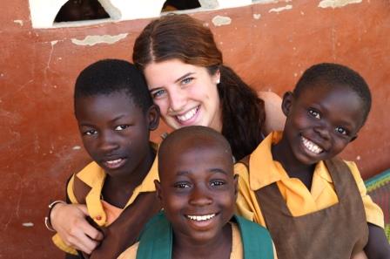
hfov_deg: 31.9
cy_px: 130
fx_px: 681
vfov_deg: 21.5
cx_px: 195
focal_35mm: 63
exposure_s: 1/200
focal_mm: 42
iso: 400
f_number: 7.1
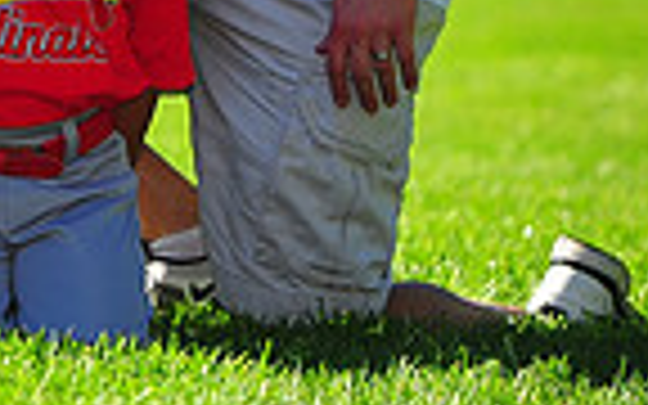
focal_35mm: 494
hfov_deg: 4.2
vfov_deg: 2.6
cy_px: -356
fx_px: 8724
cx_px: -432
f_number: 3.5
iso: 200
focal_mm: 120
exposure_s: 1/1600
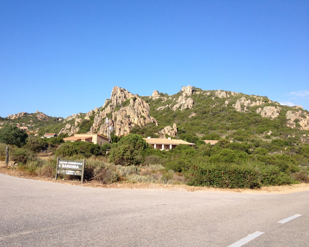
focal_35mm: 37
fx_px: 338
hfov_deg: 49.0
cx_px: 143
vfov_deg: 40.1
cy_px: 123
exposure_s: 1/1381
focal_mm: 4.28
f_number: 2.4
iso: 50
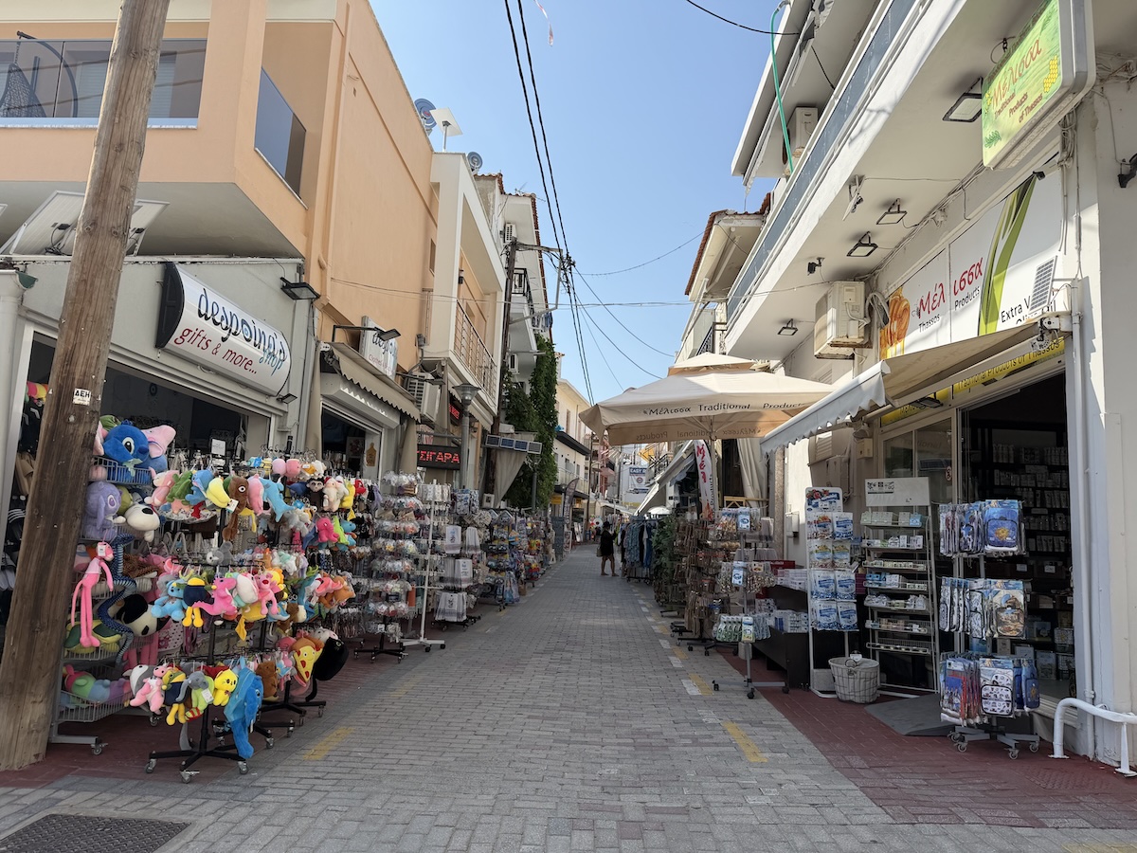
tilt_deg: +7.6
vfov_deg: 56.8
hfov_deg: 71.6
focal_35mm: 24
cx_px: 568
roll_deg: -2.3
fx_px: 788
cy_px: 426
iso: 80
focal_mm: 6.76
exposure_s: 1/3425
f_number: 1.78
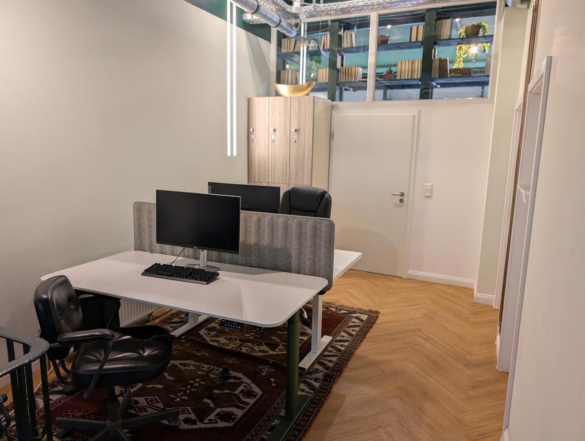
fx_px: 406
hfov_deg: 71.5
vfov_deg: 56.9
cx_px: 292
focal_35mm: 24
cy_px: 220
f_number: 1.68
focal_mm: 6.9
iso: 75
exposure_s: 1/25
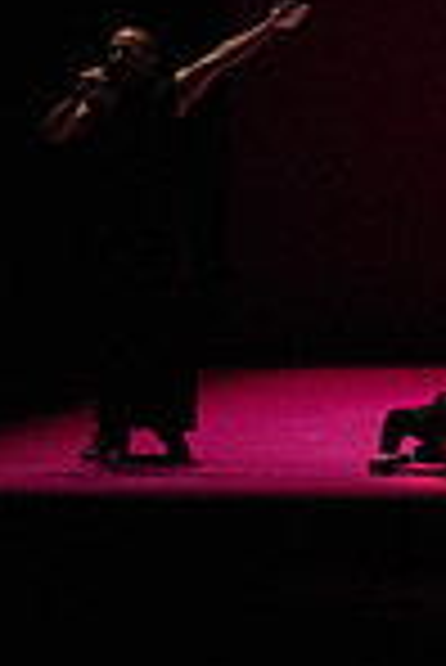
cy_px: -20
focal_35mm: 473
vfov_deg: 4.3
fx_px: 8769
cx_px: 901
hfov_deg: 2.9
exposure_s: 1/400
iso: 25600
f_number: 10
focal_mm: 121
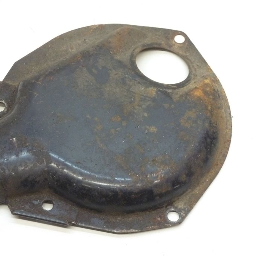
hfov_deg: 17.6
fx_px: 828
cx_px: 102
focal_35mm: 99
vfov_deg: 17.6
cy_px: 127
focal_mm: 13.7
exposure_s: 1/15
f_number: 4.2
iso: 400
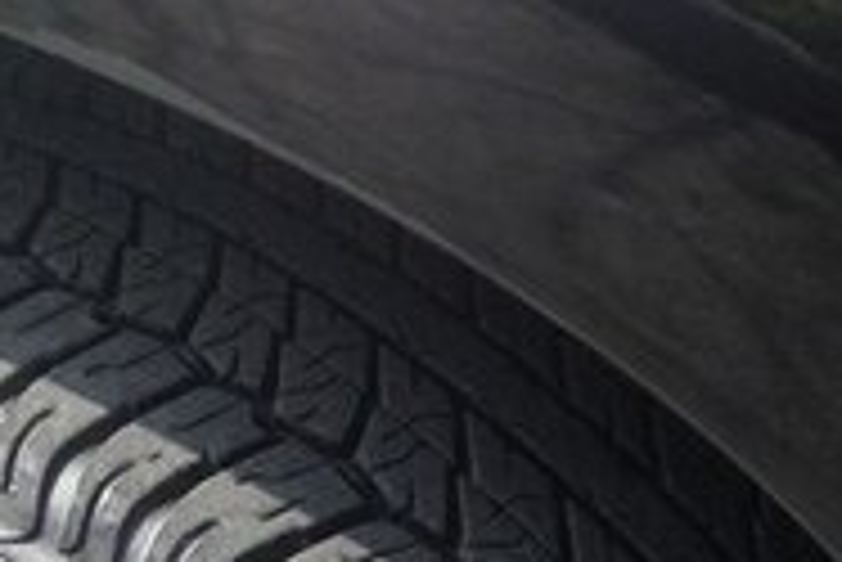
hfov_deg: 22.2
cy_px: 998
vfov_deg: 13.6
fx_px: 2130
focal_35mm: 91
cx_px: 603
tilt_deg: -48.9
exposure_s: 1/441
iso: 50
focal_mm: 4.12
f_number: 2.4
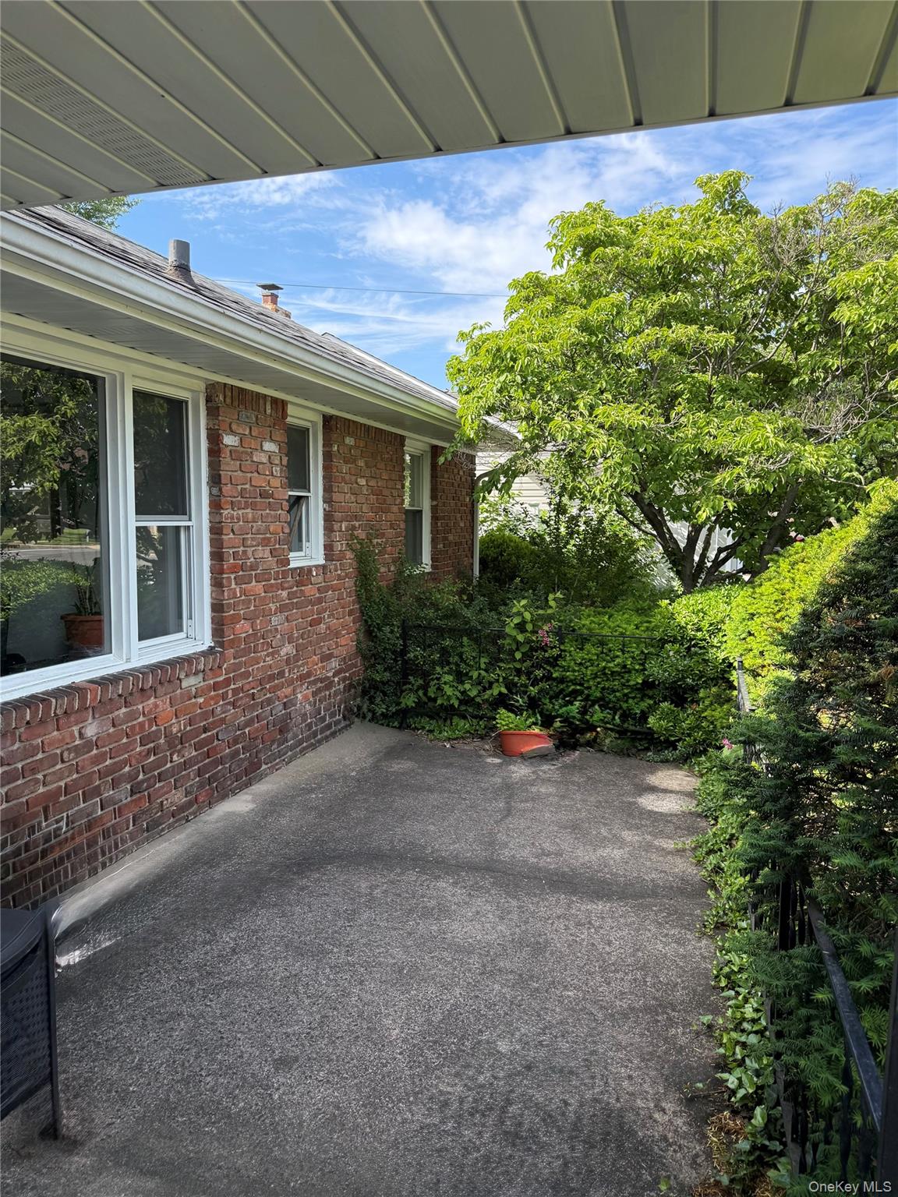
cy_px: 598
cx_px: 449
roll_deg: +0.0
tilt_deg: -5.2
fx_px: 830
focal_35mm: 24
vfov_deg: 71.6
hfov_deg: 56.8
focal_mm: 6.76
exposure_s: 1/1174
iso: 100
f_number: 1.78
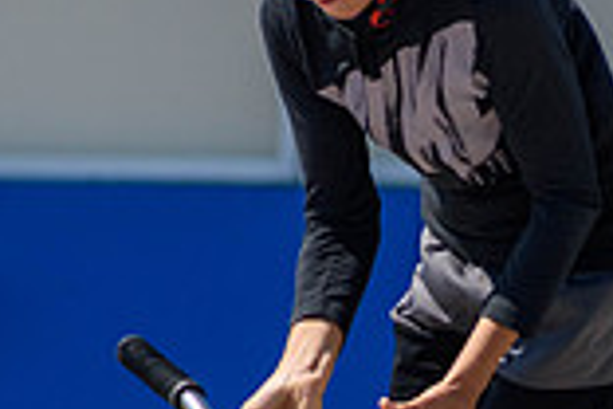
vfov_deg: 1.1
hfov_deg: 1.6
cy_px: 470
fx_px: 21828
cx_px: 440
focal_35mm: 1282
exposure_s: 1/2000
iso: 320
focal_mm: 230
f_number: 5.6
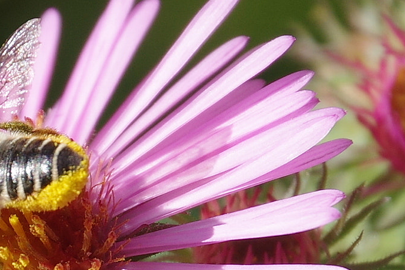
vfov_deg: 4.6
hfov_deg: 6.8
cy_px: 292
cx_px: -41
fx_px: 3386
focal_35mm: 301
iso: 200
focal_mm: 85
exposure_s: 1/320
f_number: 8
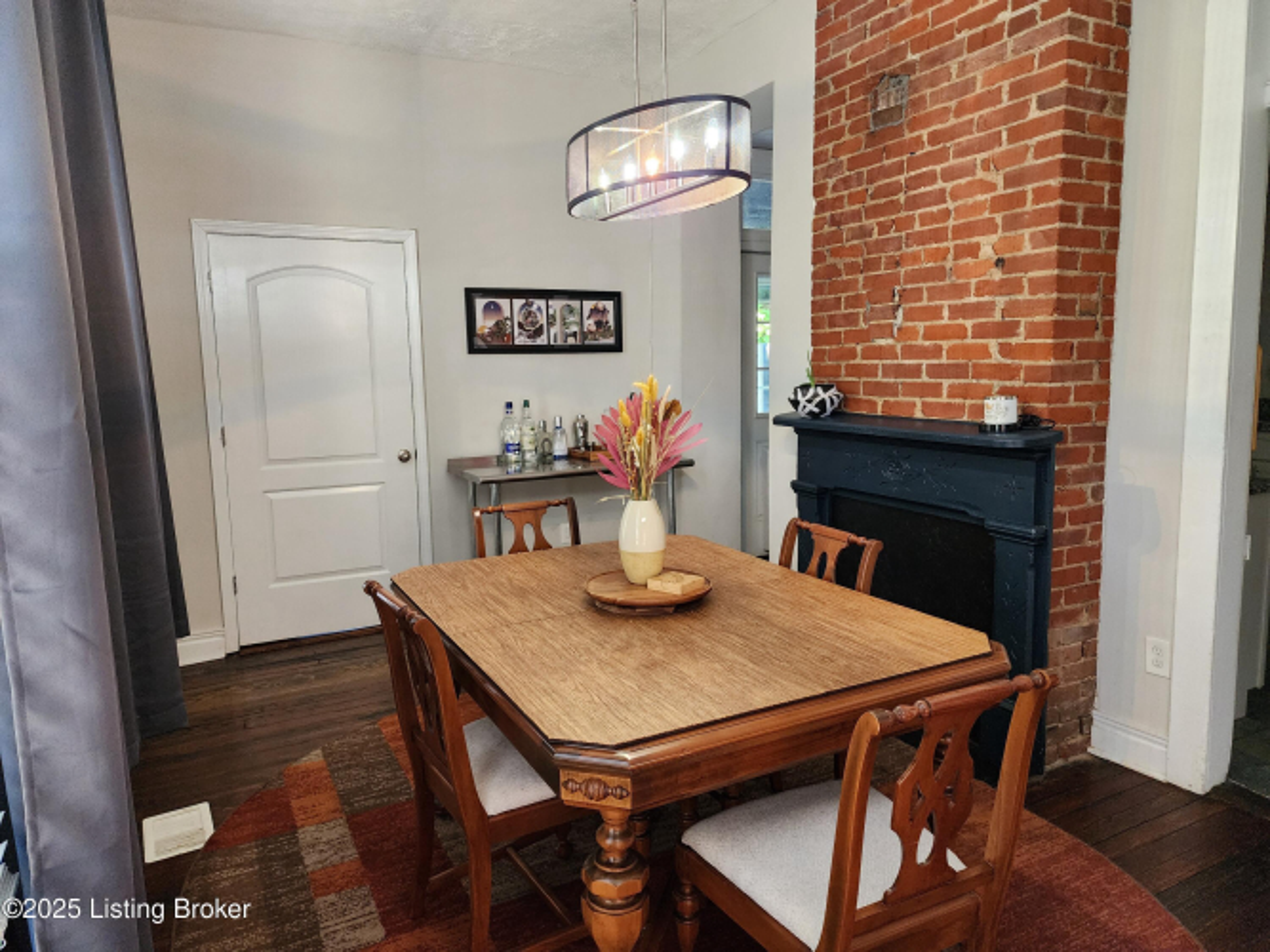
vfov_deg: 58.9
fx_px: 844
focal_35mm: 23
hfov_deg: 73.9
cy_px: 476
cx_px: 635
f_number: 1.8
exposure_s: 1/120
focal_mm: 6.4
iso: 640
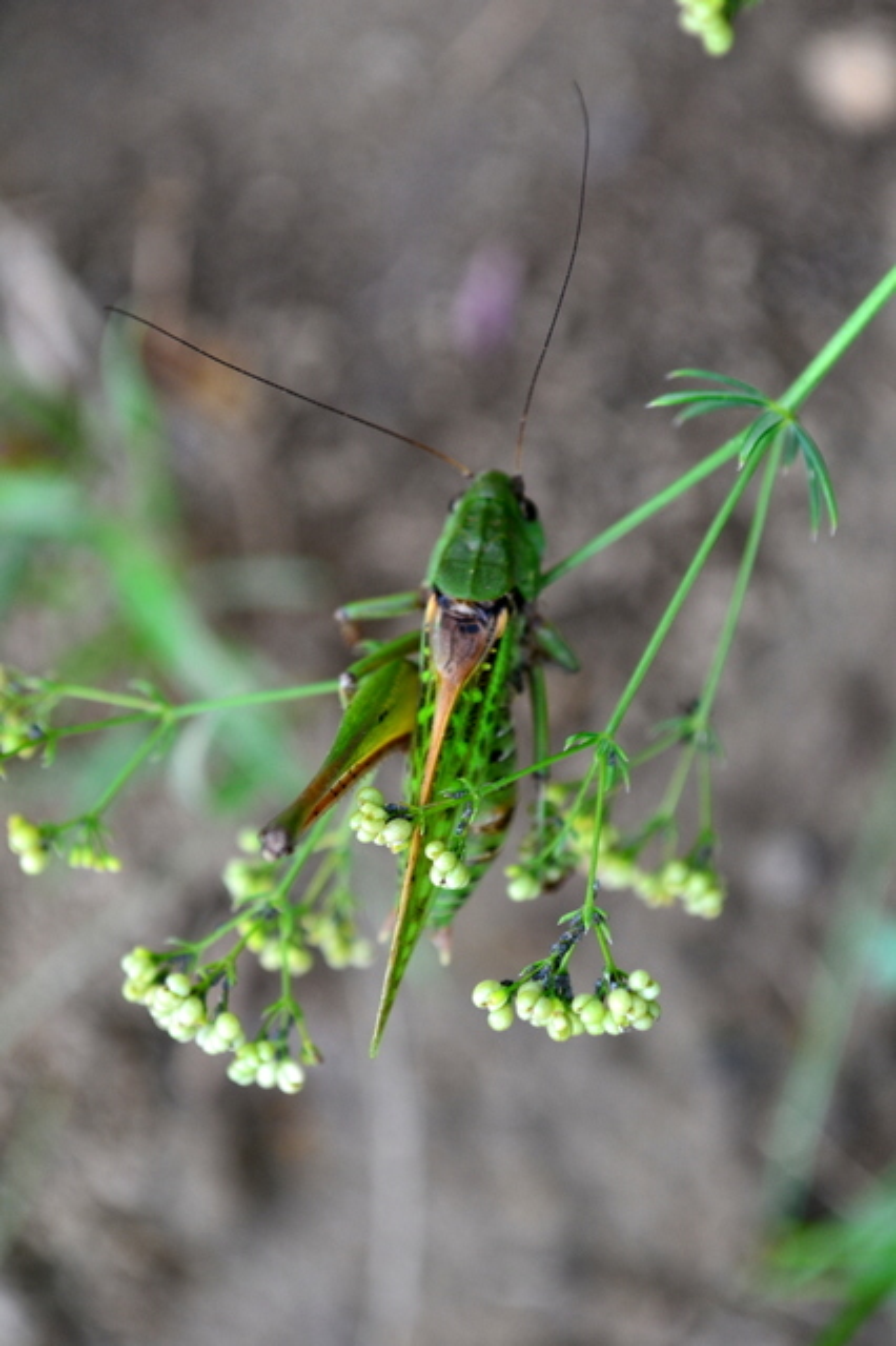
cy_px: 673
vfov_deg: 24.6
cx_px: 448
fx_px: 3083
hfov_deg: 16.5
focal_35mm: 82
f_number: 6.3
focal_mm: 55
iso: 400
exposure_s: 1/20
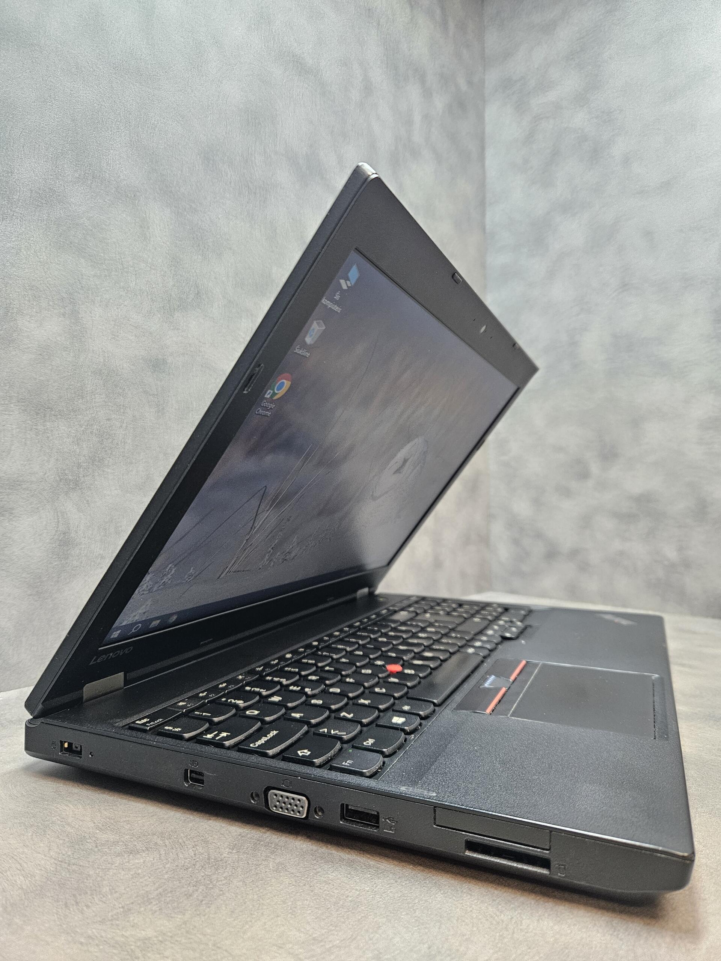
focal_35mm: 23
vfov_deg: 73.9
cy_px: 480
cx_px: 360
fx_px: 639
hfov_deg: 58.9
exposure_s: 1/100
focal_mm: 5.4
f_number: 1.8
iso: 500
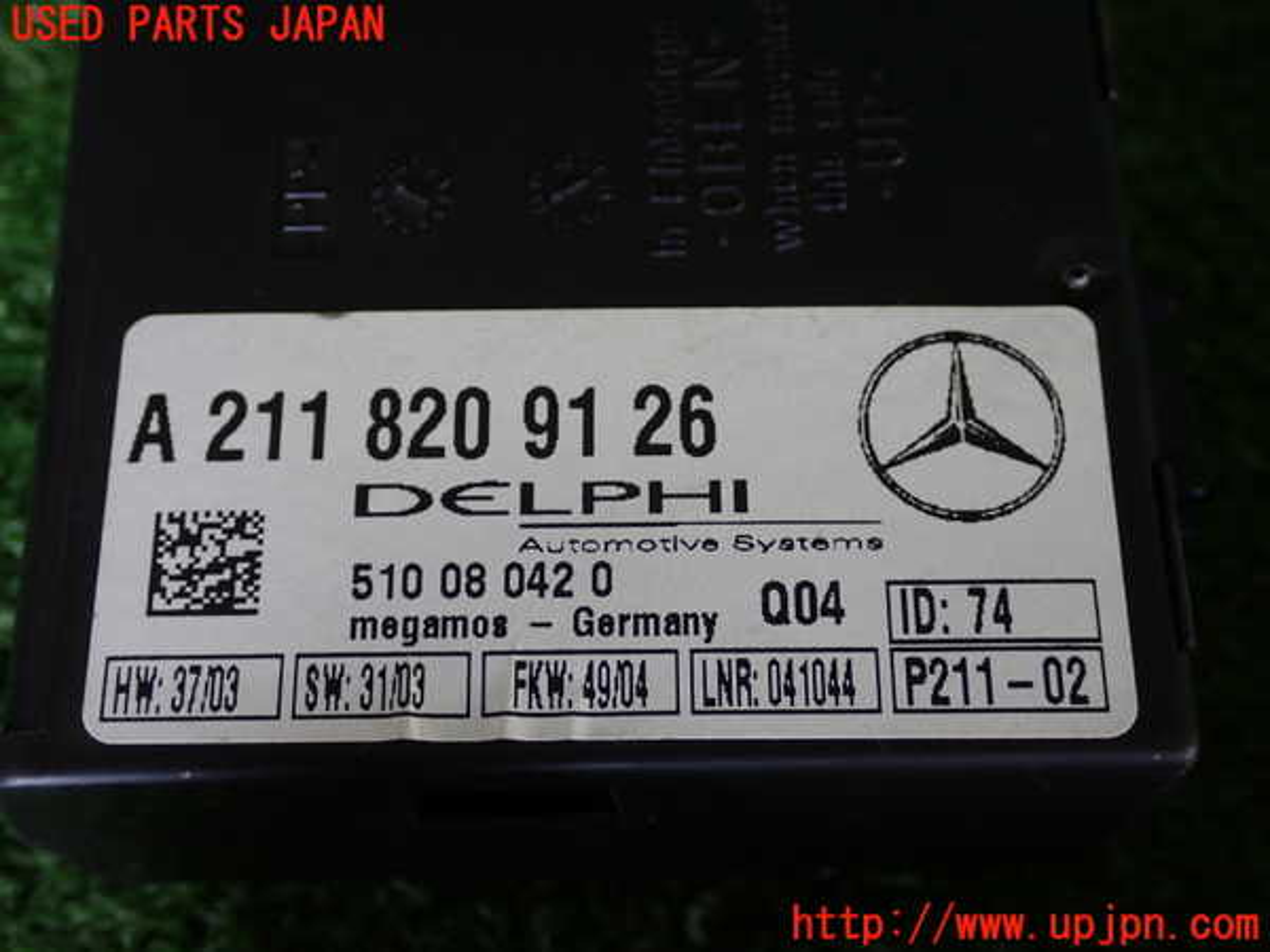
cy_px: 476
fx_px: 1834
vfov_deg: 29.1
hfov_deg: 38.2
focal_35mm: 50
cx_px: 635
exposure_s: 1/60
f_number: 3.2
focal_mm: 9.01
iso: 200
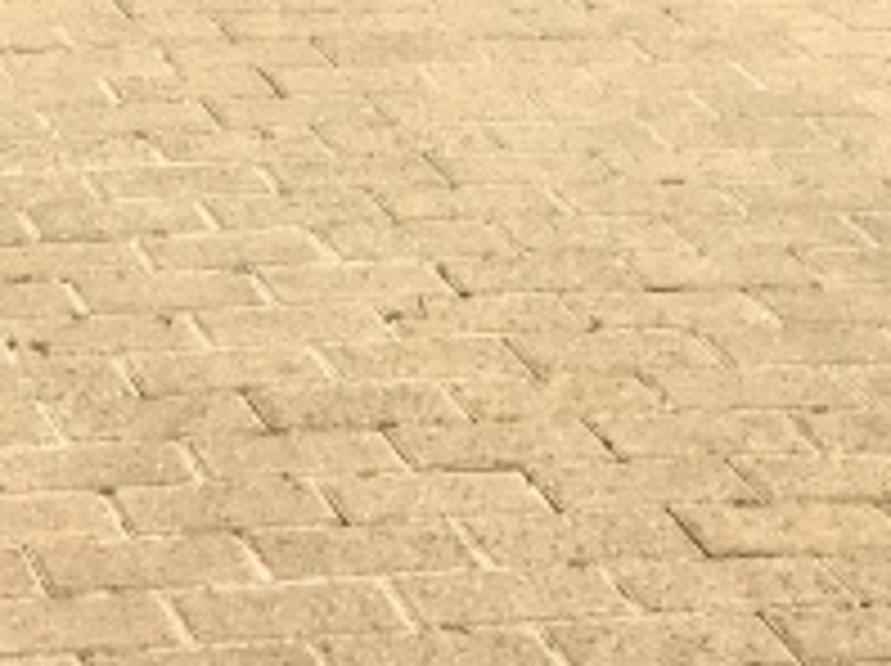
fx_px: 3856
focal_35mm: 150
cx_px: -536
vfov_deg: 8.8
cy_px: -1040
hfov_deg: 12.4
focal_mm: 4.15
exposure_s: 1/1570
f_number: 2.2
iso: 25
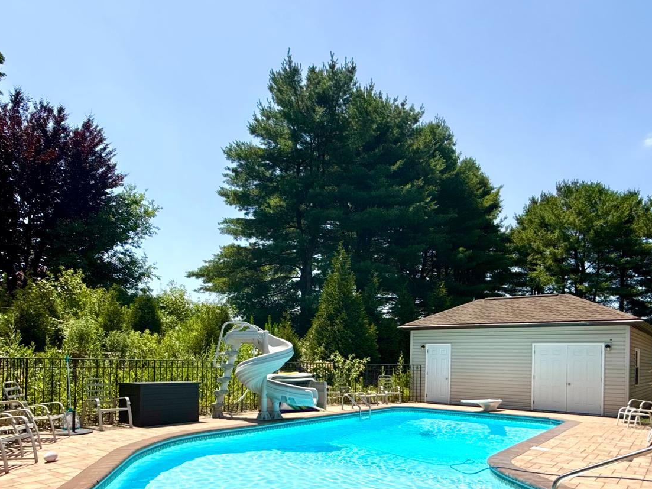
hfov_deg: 67.3
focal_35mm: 26
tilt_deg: +1.0
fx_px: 490
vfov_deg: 51.1
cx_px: 324
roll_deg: -0.6
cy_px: 359
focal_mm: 2.22
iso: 50
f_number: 2.2
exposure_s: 1/3891
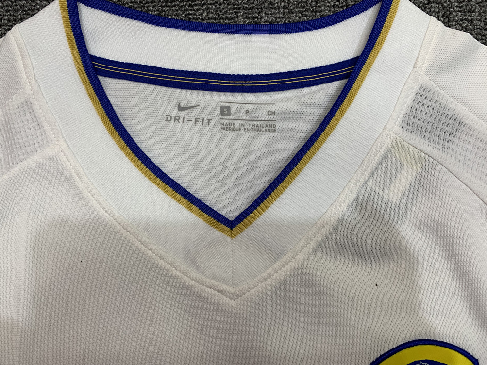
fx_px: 394
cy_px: 178
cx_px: 227
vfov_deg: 49.7
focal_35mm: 28
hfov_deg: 63.4
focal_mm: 4.25
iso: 64
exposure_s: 1/100
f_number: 1.8
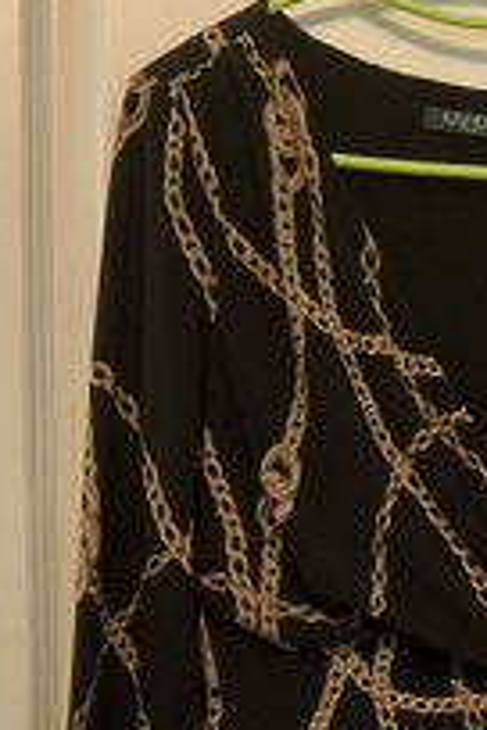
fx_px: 1501
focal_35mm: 74
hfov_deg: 18.1
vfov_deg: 25.4
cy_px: 798
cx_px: 453
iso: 250
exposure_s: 1/50
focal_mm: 3
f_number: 1.8
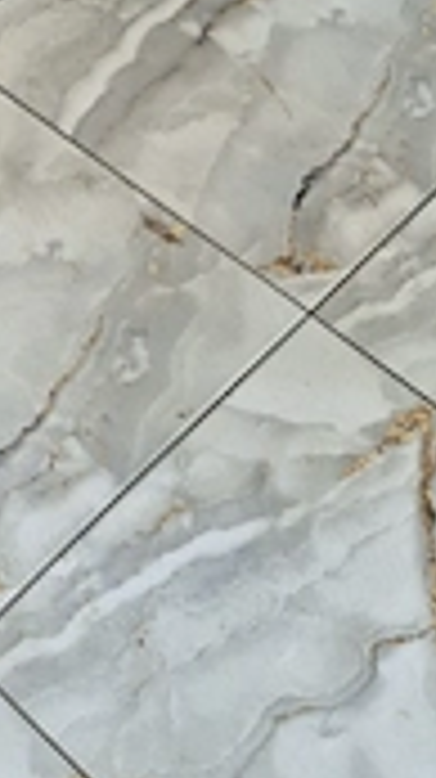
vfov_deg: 35.7
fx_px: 1195
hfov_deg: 18.5
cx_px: -207
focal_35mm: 58
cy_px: 261
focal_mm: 5.4
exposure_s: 1/100
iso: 250
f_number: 1.8
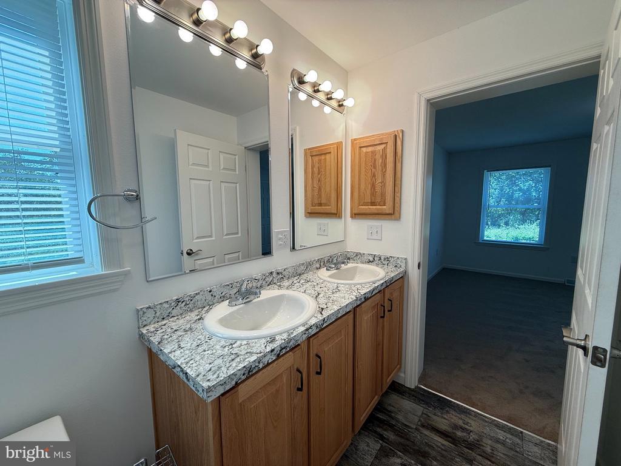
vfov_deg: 85.7
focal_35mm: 14
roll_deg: +0.5
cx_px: 310
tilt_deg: -6.5
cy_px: 233
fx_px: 251
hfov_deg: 102.1
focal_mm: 2.22
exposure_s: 1/142
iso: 50
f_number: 2.2
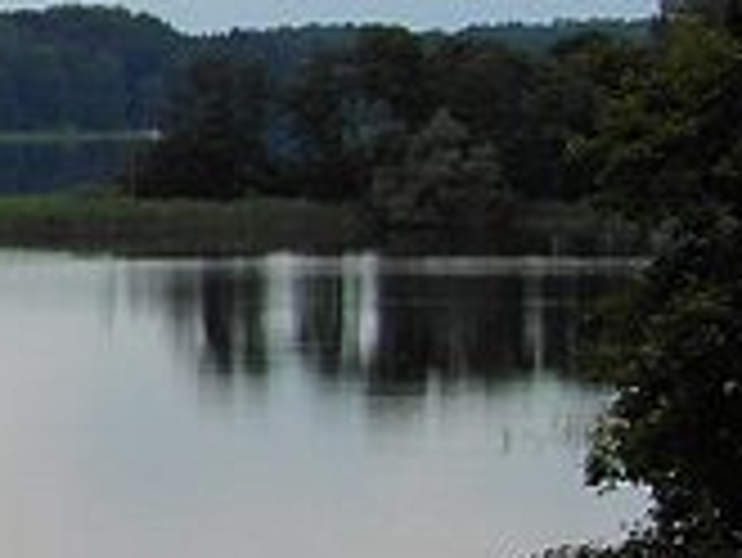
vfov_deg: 6.7
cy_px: 214
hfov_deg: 8.2
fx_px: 4784
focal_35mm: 223
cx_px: -1016
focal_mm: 6.8
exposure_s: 1/500
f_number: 3.6
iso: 100
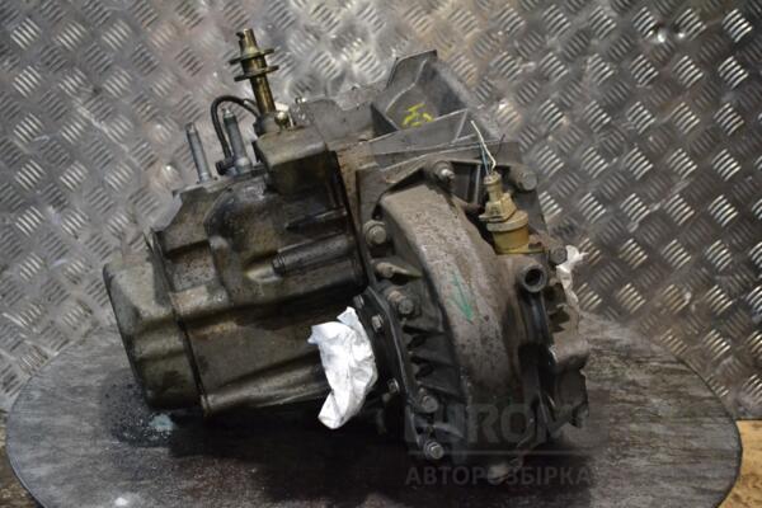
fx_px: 1270
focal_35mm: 60
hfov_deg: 33.4
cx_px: 381
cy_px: 254
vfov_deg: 22.6
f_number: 5.6
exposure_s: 1/125
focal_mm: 40
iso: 3200
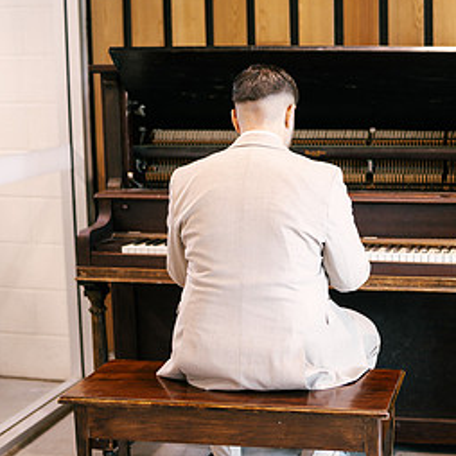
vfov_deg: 25.3
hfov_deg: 24.9
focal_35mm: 68
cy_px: 193
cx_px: 375
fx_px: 1013
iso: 200
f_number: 1.2
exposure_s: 1/125
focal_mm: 35
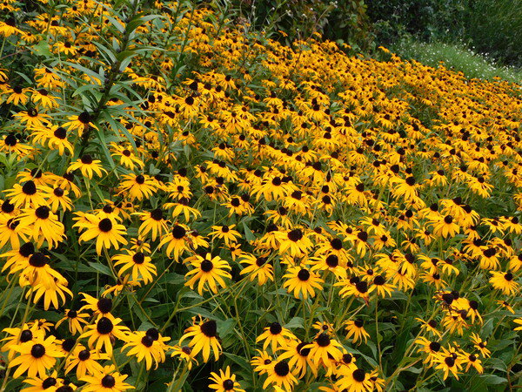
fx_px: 603
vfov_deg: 36.0
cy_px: 196
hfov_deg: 46.8
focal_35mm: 40
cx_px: 261
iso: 125
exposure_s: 1/320
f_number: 3.8
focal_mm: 7.2
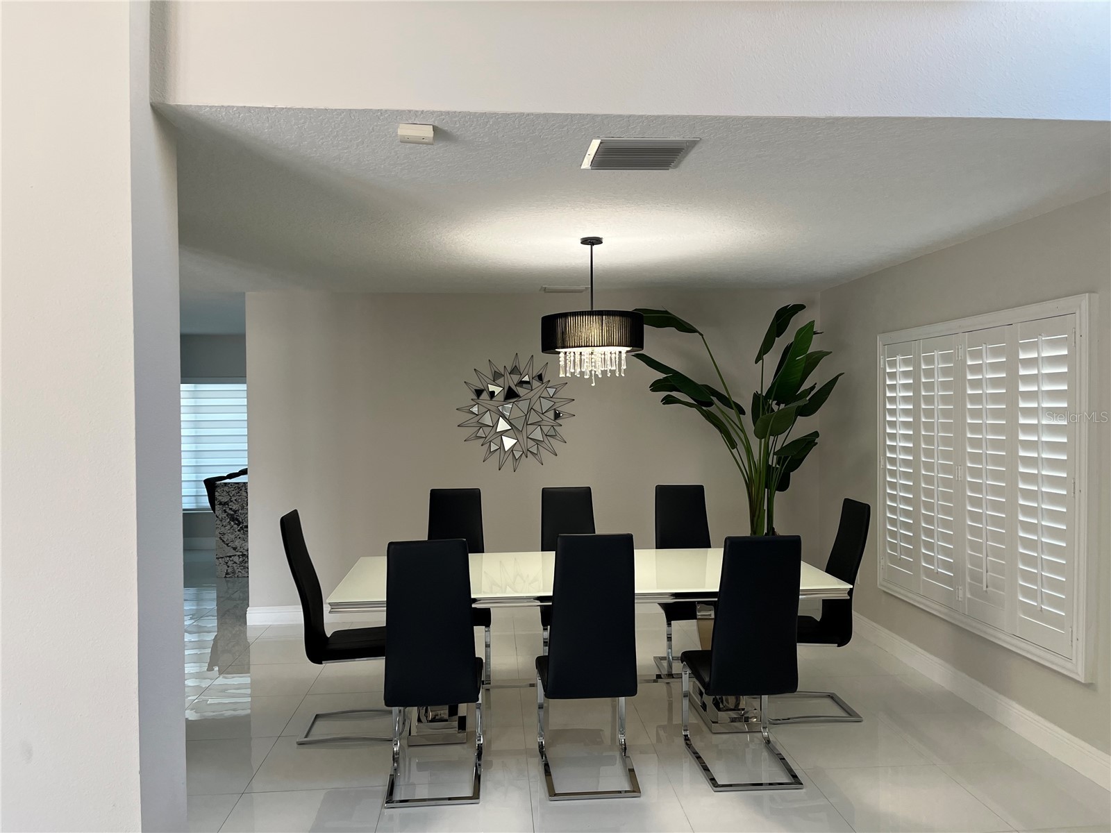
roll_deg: +0.6
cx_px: 556
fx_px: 834
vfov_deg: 53.1
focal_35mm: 26
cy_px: 416
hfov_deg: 67.3
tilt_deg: -1.3
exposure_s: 1/120
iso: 80
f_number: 1.6
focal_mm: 5.1
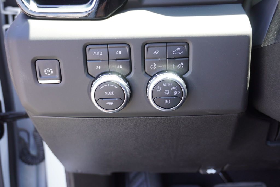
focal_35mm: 36
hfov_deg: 53.1
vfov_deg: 36.9
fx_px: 280
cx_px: 140
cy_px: 94
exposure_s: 1/60
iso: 200
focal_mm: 24
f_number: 4.5
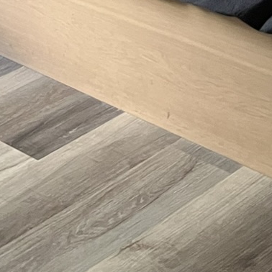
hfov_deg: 12.9
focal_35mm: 134
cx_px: 239
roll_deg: -0.5
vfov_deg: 11.7
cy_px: -271
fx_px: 1191
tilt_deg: -10.9
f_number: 1.8
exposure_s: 1/60
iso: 250
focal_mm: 3.99
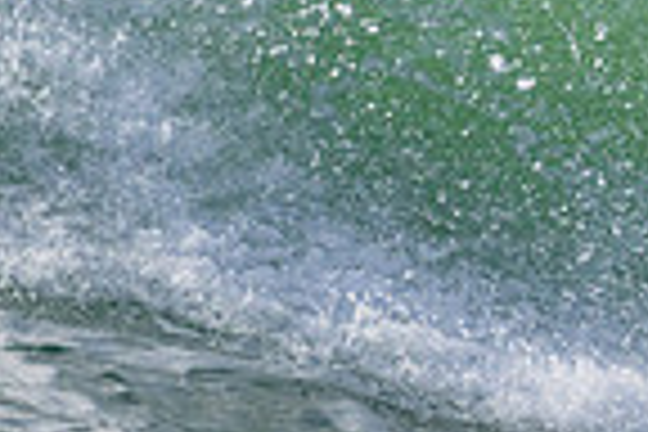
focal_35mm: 3229
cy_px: -61
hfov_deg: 0.6
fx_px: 58117
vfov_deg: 0.4
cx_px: 1300
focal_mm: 800
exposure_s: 1/2000
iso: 1000
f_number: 11
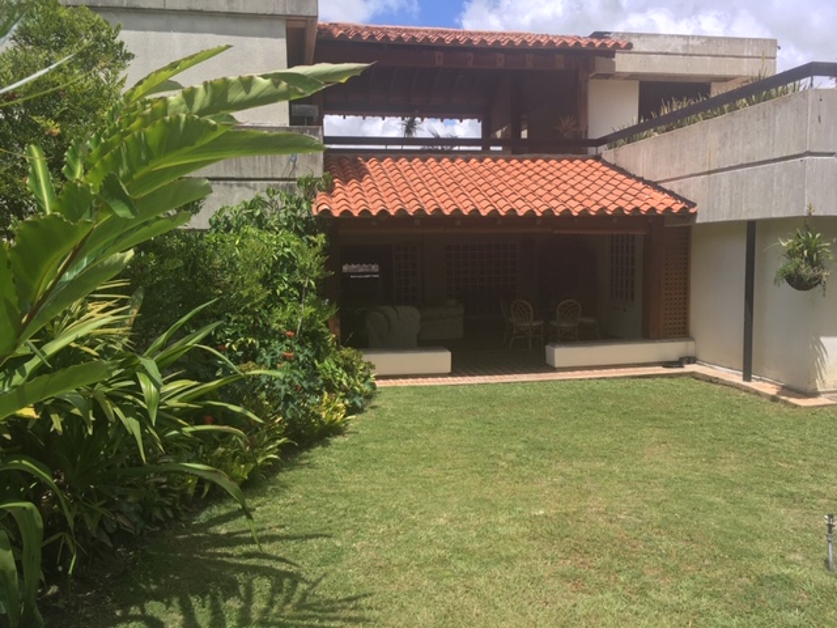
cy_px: 314
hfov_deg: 61.7
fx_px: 701
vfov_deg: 48.2
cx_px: 418
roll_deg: +0.5
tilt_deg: -6.7
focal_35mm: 29
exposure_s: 1/1115
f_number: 2.2
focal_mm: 4.15
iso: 25
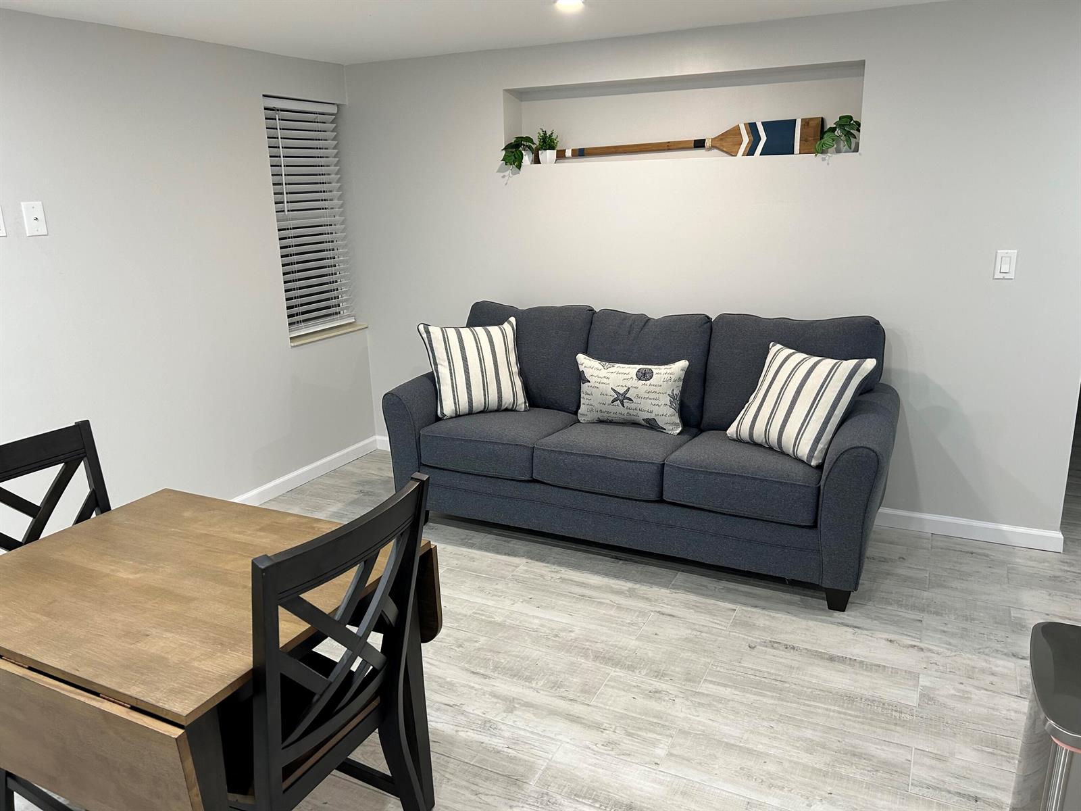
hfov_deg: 67.3
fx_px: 812
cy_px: 406
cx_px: 540
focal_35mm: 26
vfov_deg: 53.1
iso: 125
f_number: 1.5
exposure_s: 1/60
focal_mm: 5.7
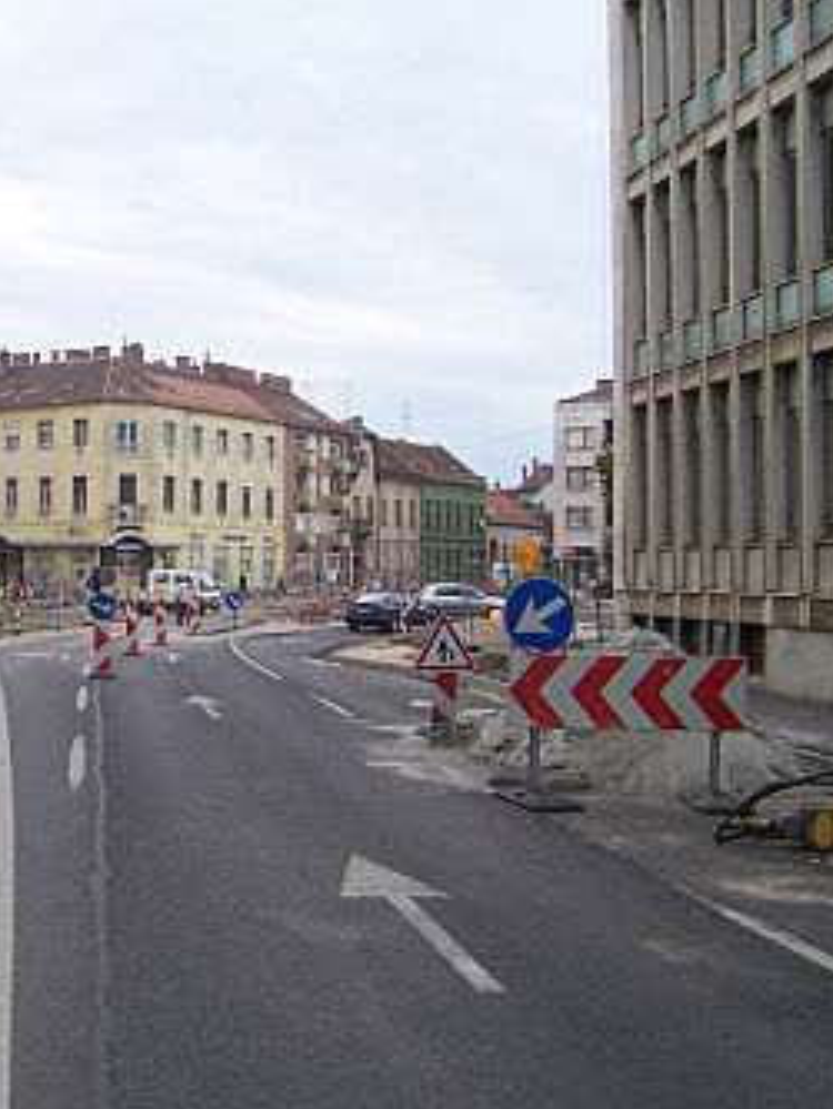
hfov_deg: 31.0
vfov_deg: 41.2
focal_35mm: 46
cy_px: 556
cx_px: 210
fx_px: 1475
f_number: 2.7
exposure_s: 1/250
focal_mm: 5.6
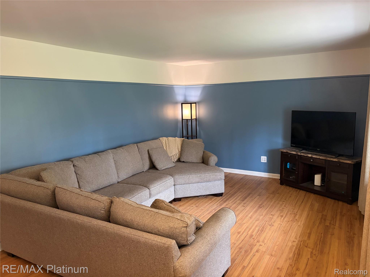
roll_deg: +2.2
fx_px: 278
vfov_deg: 53.1
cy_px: 138
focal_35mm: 26
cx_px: 185
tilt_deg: -7.4
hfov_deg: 67.3
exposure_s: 1/60
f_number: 1.6
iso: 320
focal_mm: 5.96
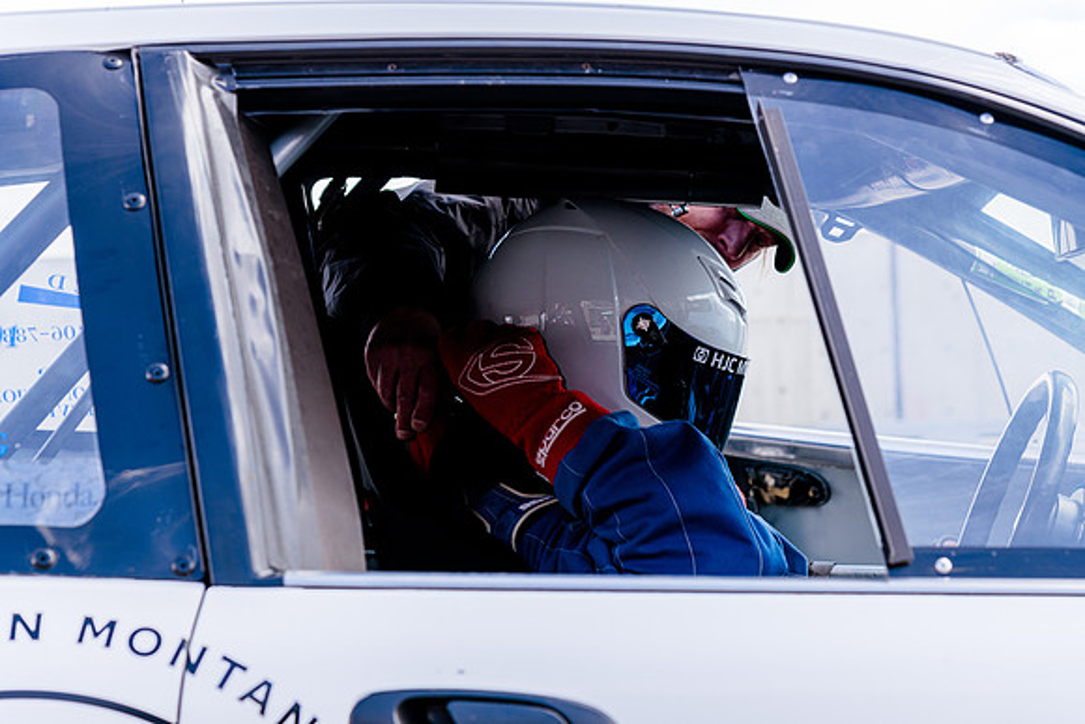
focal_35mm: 86
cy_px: 362
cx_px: 542
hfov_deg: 23.6
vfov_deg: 15.9
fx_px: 2592
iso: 125
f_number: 6.3
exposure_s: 1/160
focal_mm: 86
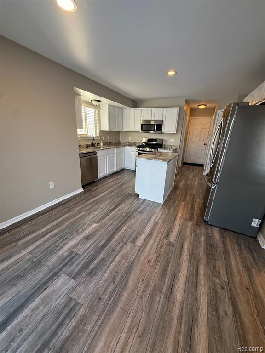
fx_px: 143
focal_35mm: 14
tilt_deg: -15.9
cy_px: 176
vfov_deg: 102.1
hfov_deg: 85.7
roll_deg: -2.3
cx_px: 132
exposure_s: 1/120
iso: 100
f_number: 2.2
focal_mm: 2.22
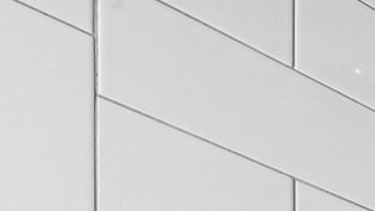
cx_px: 1135
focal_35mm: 109
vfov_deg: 8.6
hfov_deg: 11.3
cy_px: 690
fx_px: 1084
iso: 400
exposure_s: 1/15
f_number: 8
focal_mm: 16
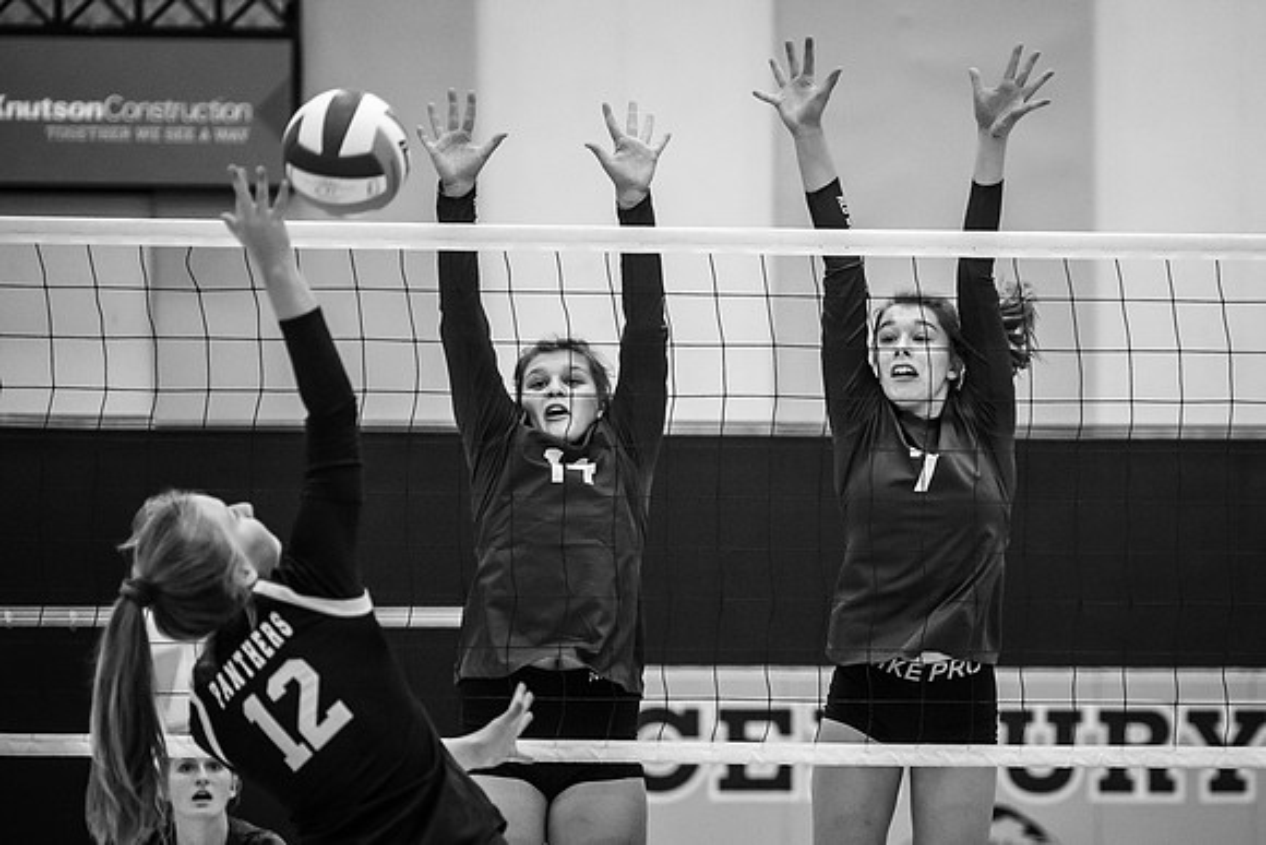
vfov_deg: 6.3
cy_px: 469
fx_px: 7654
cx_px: 882
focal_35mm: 218
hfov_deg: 9.4
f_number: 2.8
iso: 8000
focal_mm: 135
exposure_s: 1/800
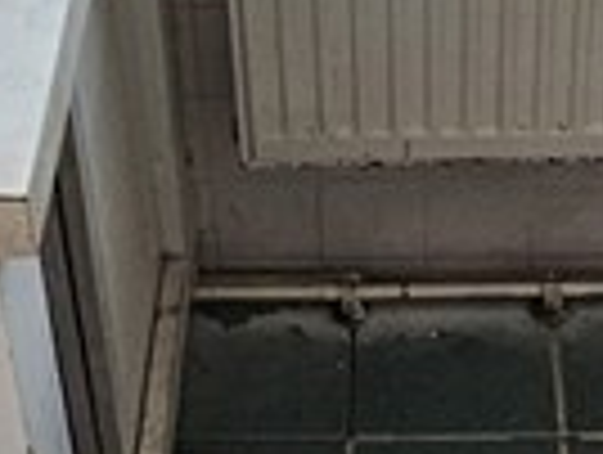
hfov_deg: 19.8
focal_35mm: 99
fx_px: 1728
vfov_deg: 14.9
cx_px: 302
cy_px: 85
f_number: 2.2
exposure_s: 1/70
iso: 125
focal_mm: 2.2
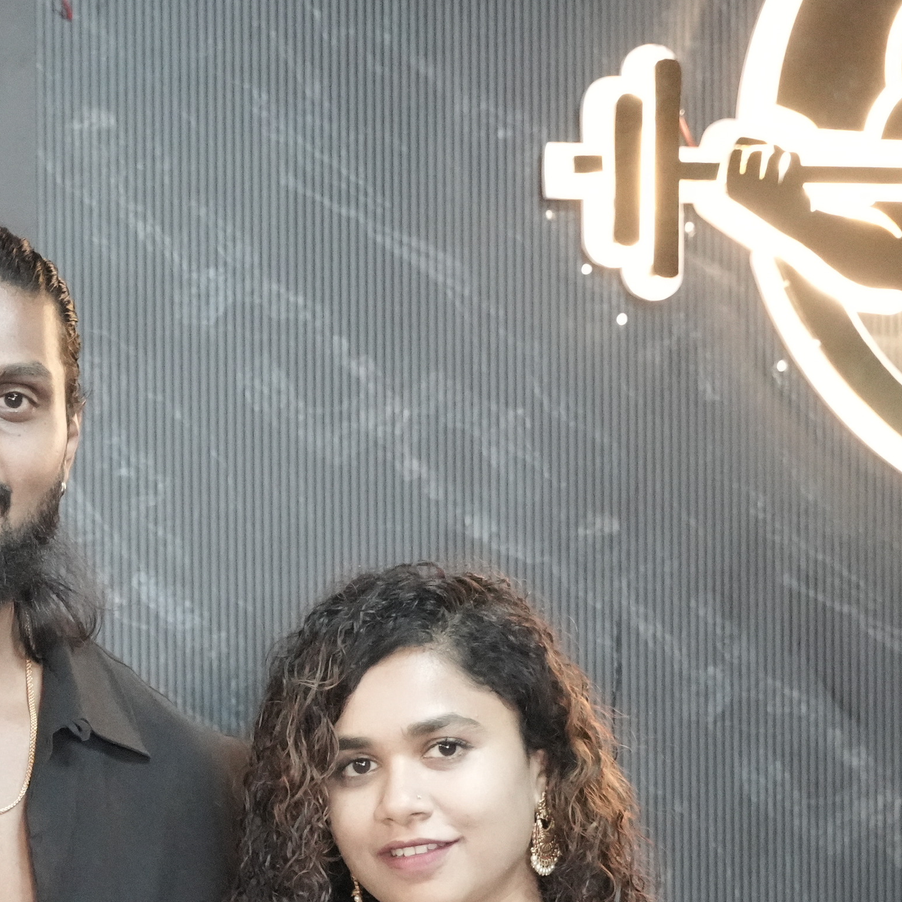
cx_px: 64
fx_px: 4600
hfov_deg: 11.1
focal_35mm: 156
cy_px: 999
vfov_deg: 11.0
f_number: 2.8
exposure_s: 1/200
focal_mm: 45.3
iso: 10000
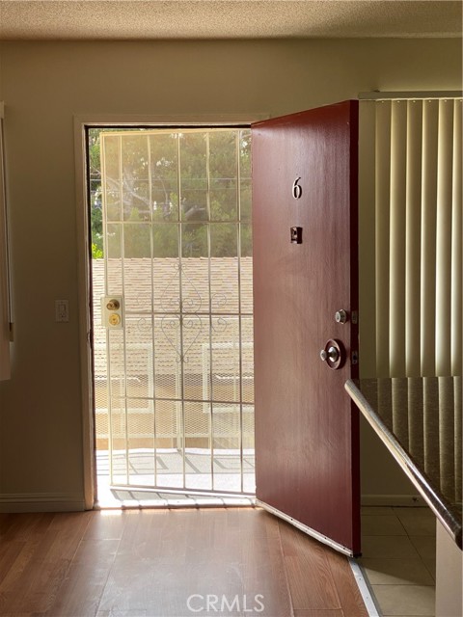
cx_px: 232
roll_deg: +0.4
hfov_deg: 28.0
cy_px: 308
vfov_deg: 36.8
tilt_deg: -4.9
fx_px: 927
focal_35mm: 52
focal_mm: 6
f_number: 2
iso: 32
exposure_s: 1/122
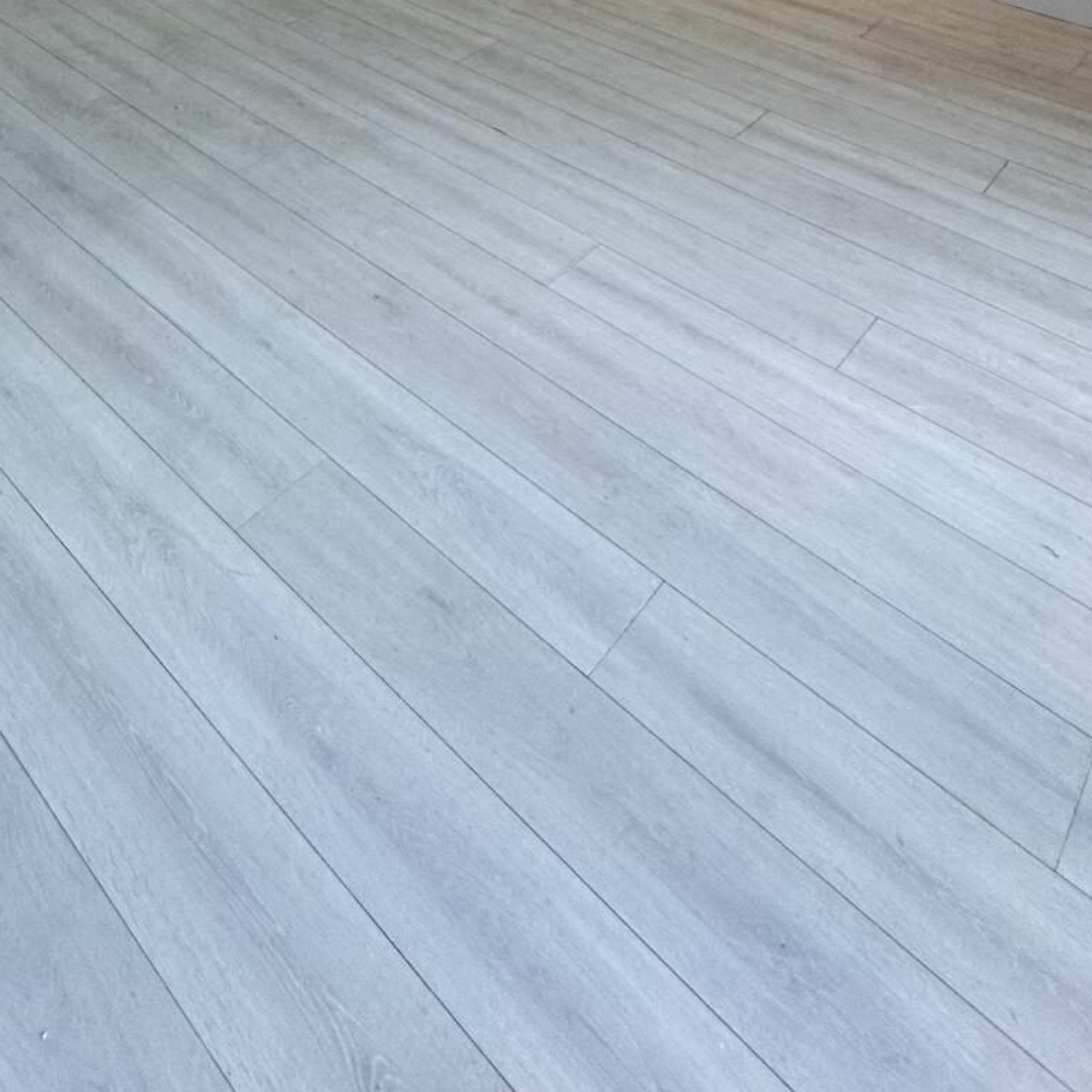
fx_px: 1142
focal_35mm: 32
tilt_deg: -10.3
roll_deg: -1.1
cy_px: -297
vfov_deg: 36.0
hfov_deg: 46.7
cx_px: 136
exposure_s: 1/120
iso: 100
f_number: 2.2
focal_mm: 2.22
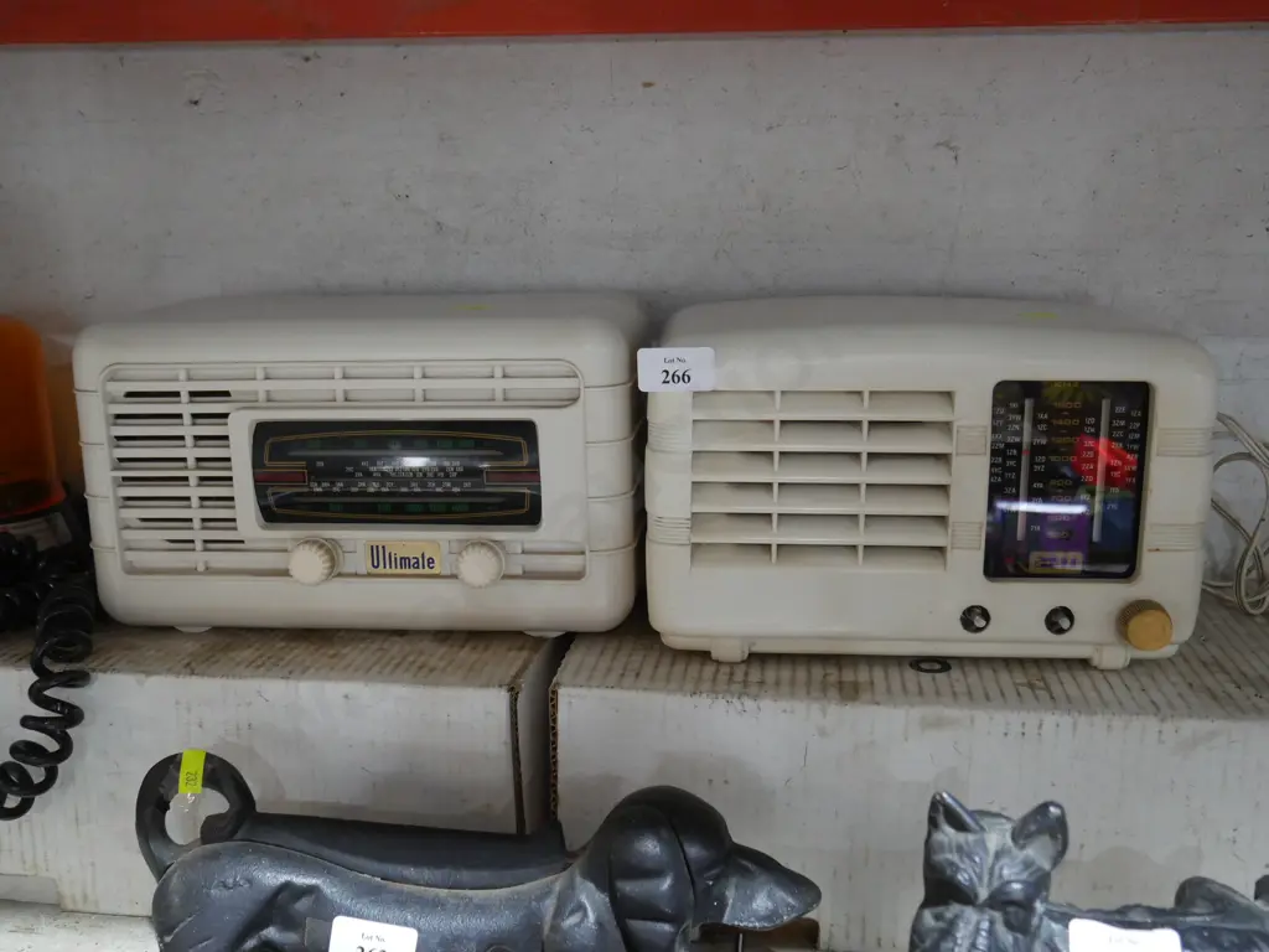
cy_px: 476
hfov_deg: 51.4
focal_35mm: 36
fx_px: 1320
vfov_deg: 39.7
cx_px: 634
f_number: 4
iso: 1600
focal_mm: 18
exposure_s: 1/60
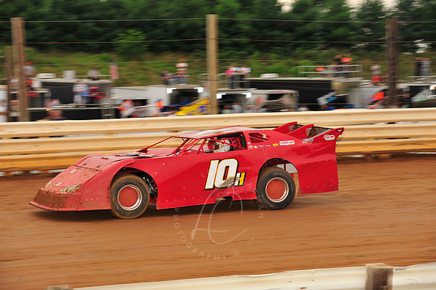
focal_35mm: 120
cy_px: 145
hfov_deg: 17.1
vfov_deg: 11.4
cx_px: 218
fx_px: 1452
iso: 640
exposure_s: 1/320
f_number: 7.1
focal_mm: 120
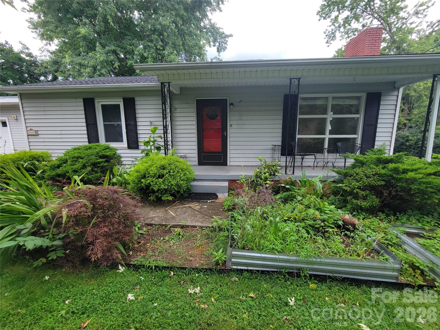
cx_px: 220
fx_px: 165
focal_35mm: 13
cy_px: 165
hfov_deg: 106.2
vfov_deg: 89.9
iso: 50
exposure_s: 1/239
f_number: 2.2
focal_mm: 2.2
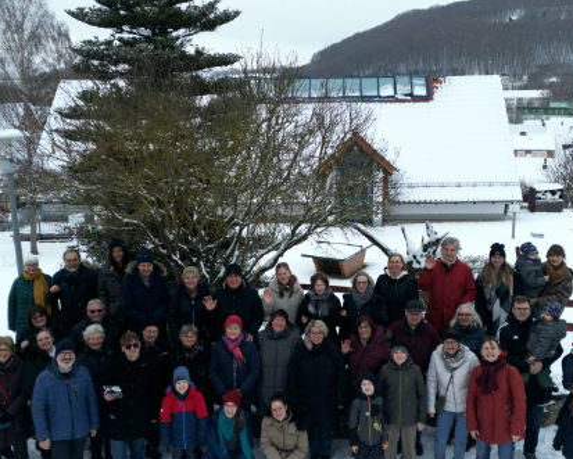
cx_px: 298
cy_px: 257
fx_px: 645
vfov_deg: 39.1
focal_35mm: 38
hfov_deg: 47.9
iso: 120
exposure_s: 1/667
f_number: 1.7
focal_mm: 6.7
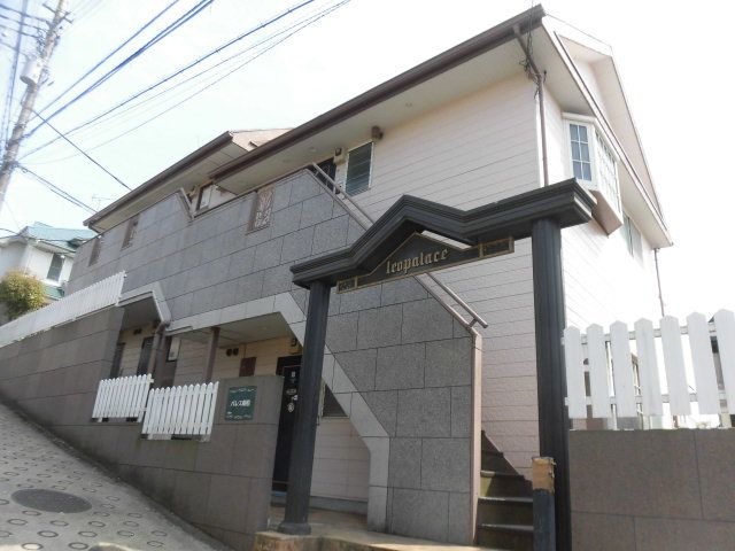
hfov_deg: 71.6
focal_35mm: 24
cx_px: 368
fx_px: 510
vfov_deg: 56.8
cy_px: 276
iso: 100
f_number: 3.1
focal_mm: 4.3
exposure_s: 1/640
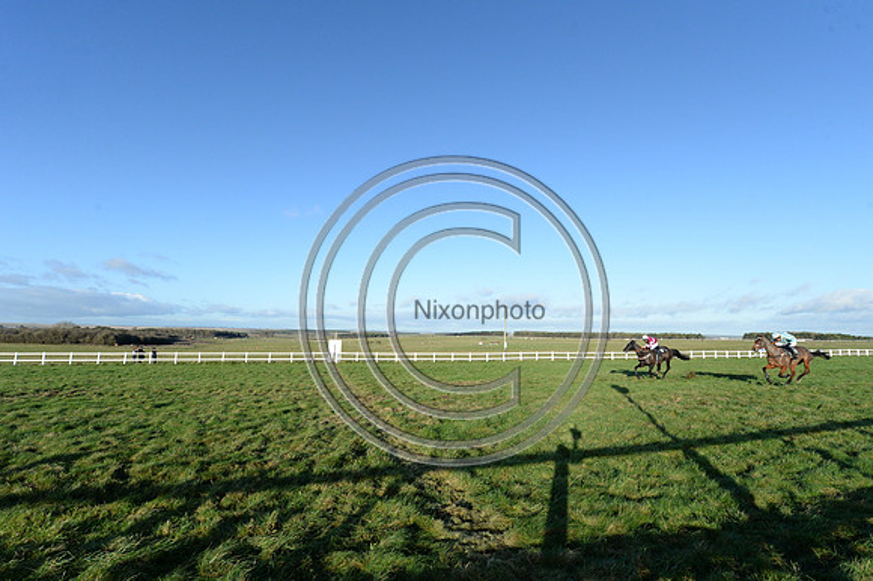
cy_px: 290
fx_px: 388
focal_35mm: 16
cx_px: 436
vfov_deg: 73.7
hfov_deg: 96.8
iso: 1600
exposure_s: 1/3200
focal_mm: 16
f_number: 8
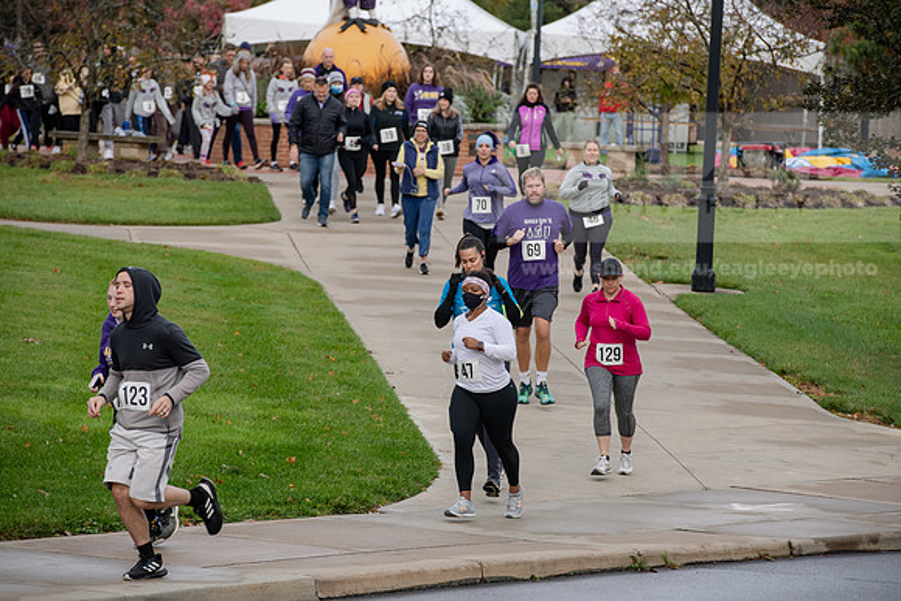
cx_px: 450
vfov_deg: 6.9
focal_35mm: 200
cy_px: 300
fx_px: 5006
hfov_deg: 10.3
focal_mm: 200
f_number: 6.3
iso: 640
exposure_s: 1/500
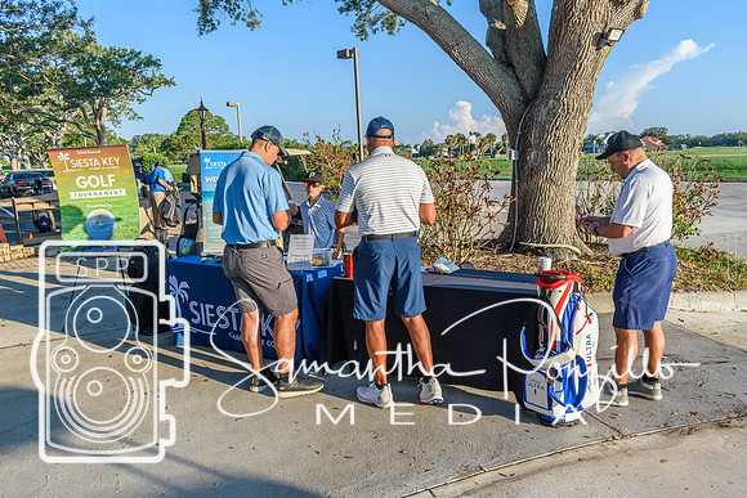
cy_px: 249
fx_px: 560
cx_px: 374
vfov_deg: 48.0
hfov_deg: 67.4
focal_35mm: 27
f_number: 9
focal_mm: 18
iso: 200
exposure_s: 1/320
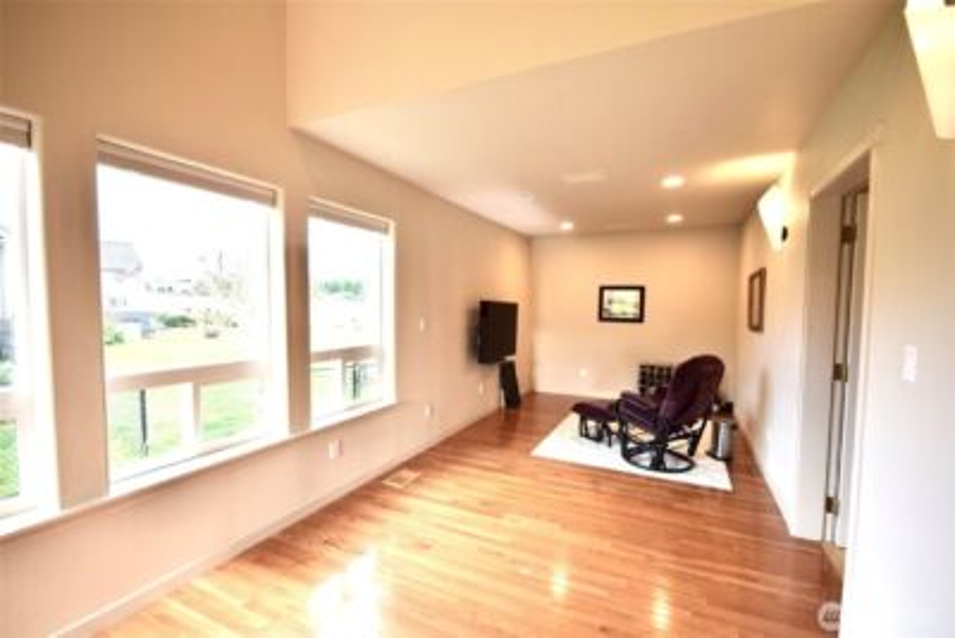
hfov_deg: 100.4
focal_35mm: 15
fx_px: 398
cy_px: 319
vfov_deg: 77.4
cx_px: 478
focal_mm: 10
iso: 400
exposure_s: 1/125
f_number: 5.6
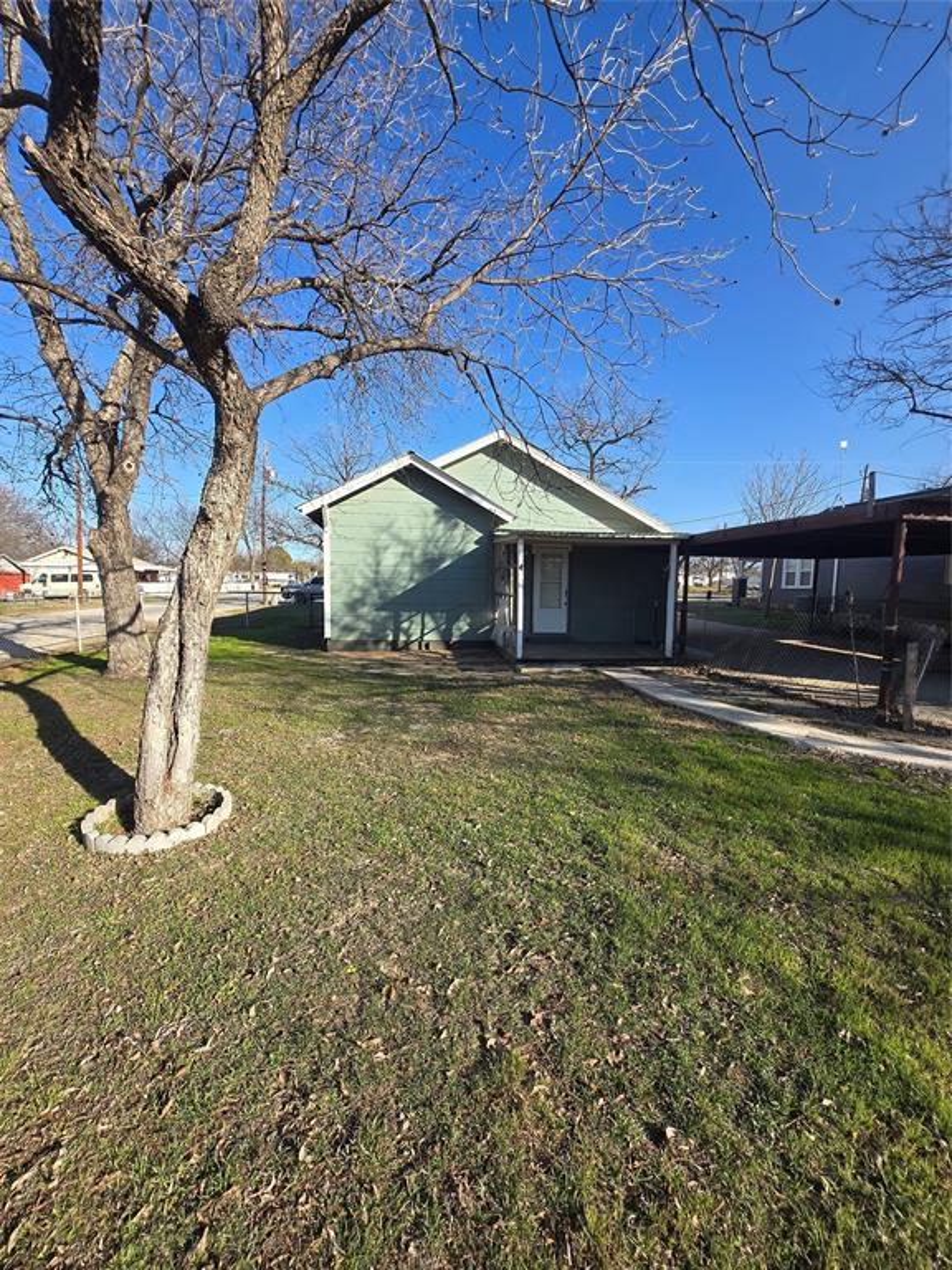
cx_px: 476
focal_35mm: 13
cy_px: 635
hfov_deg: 89.9
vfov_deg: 106.2
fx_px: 477
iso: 25
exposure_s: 1/648
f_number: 2.2
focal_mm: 1.7
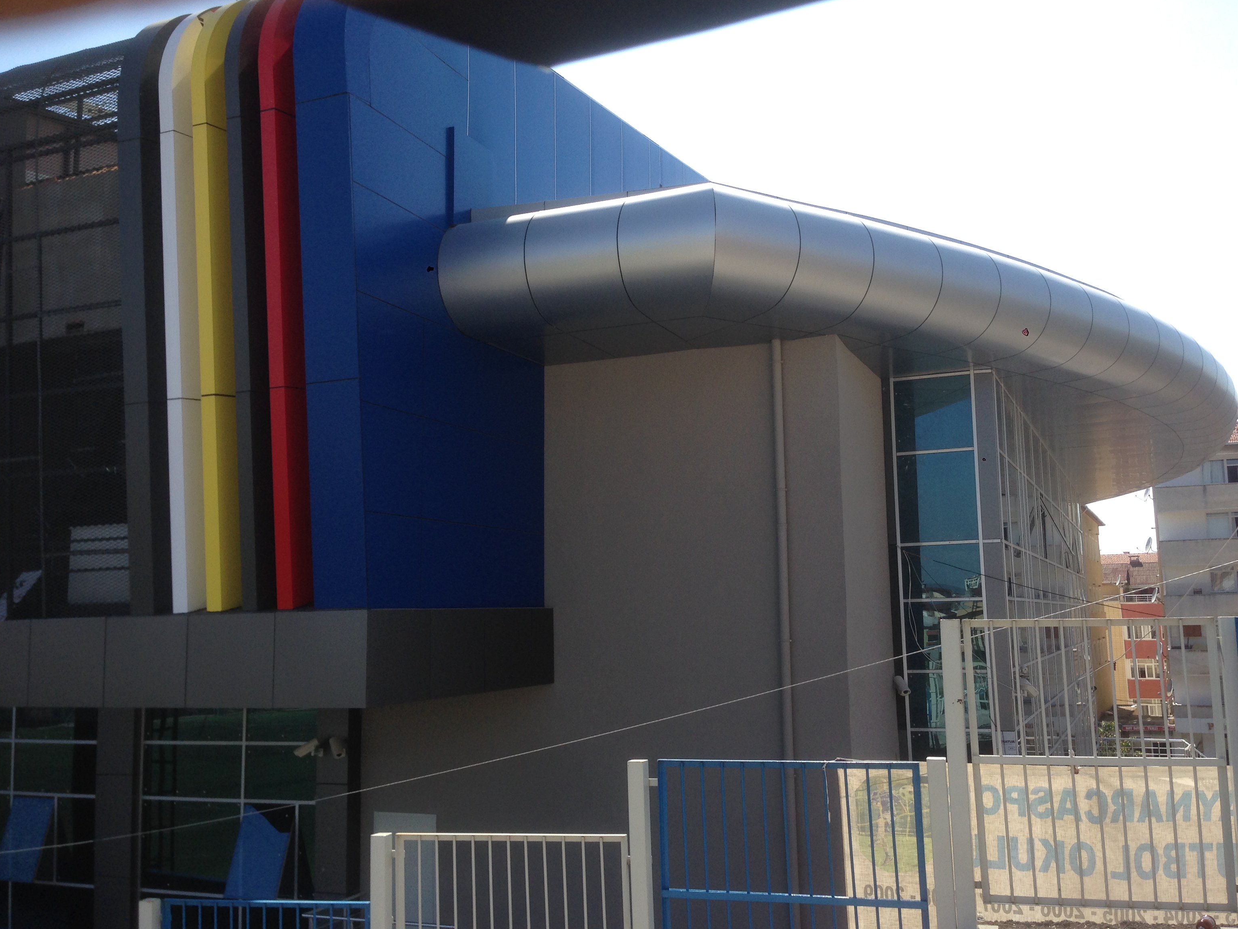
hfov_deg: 52.6
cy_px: 462
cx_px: 651
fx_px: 1252
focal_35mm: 35
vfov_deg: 40.7
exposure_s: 1/889
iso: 50
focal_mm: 4.12
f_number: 2.4
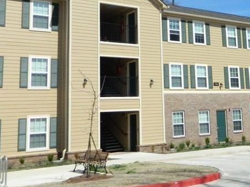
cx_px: 213
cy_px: 37
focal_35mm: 57
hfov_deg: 32.5
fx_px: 412
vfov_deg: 25.2
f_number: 8.7
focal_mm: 4.5
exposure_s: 1/1000
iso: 400
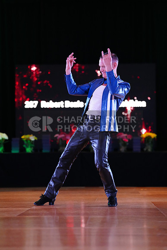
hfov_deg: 12.7
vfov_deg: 18.9
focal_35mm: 108
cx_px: 84
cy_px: 125
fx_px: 751
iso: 6400
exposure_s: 1/400
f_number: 2.8
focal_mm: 108
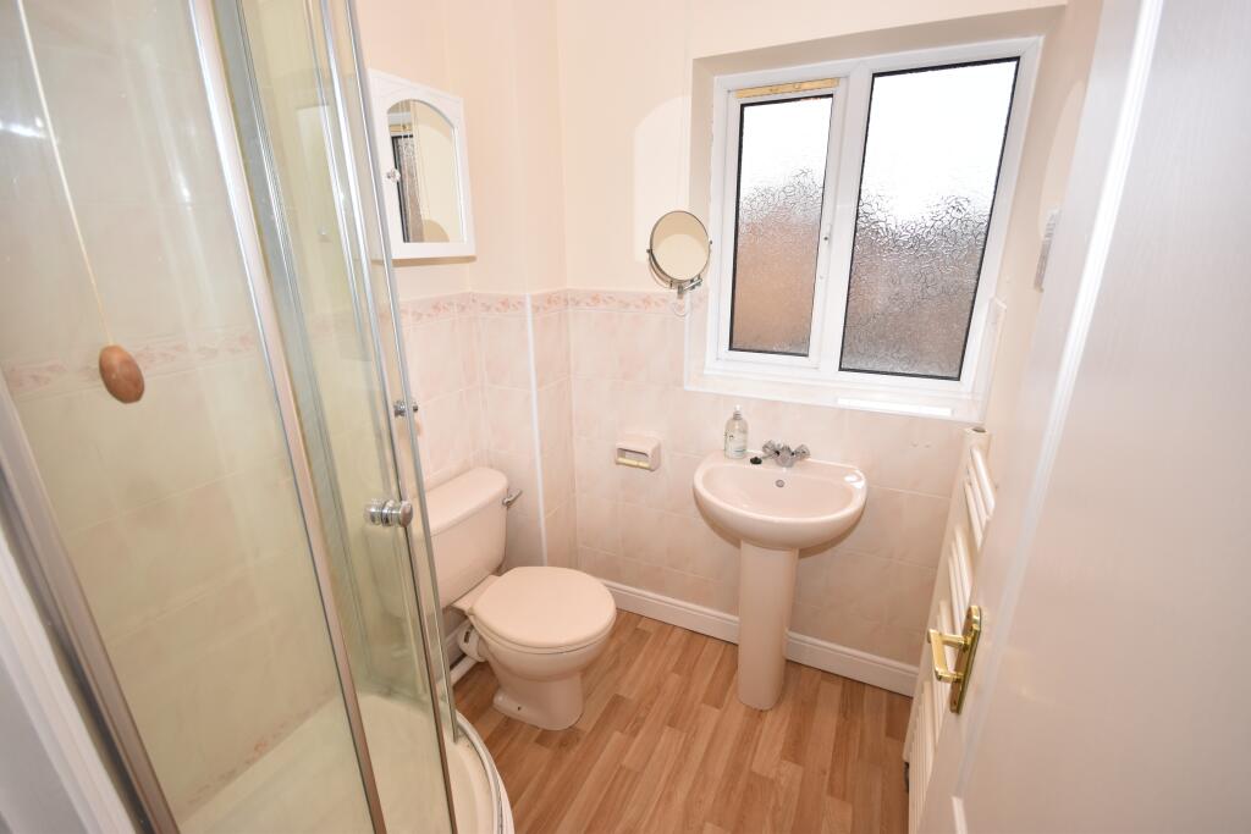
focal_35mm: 15
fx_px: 521
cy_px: 417
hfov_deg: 100.4
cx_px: 626
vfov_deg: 77.3
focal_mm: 10
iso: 280
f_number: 4.8
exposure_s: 1/60
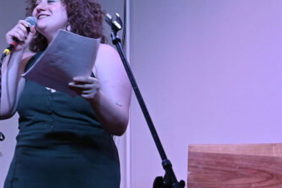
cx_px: -103
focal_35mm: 127
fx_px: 995
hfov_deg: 15.2
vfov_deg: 10.8
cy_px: 54
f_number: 3.5
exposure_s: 1/100
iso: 1000
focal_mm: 28
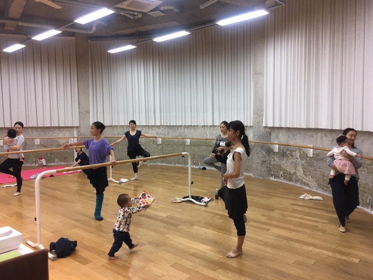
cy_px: 140
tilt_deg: -3.5
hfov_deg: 61.7
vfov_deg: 48.2
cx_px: 186
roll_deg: +2.6
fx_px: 312
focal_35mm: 29
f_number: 2.2
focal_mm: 4.15
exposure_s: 1/30
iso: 40
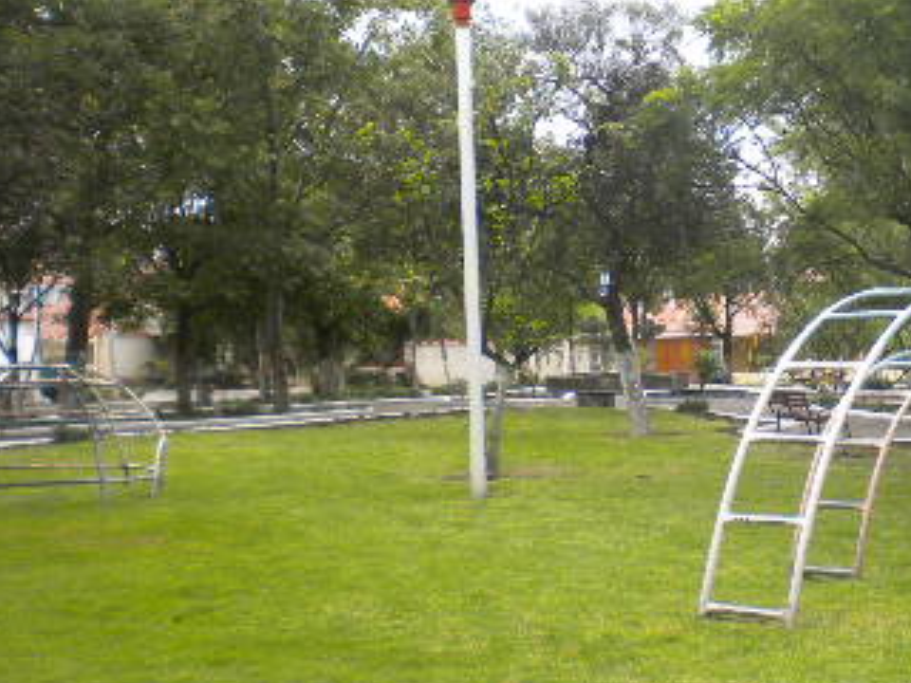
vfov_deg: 20.9
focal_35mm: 70
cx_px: 760
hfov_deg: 27.1
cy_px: 452
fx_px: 1842
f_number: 4.6
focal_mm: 6.3
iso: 113
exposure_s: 1/295
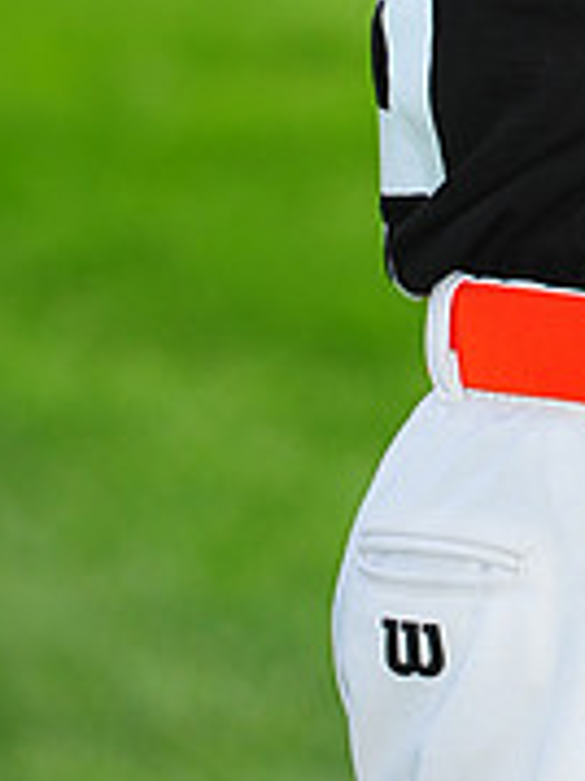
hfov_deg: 2.9
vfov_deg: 3.8
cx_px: 760
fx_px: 11618
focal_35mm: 515
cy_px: -288
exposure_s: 1/2000
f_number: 4.5
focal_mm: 165
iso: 400
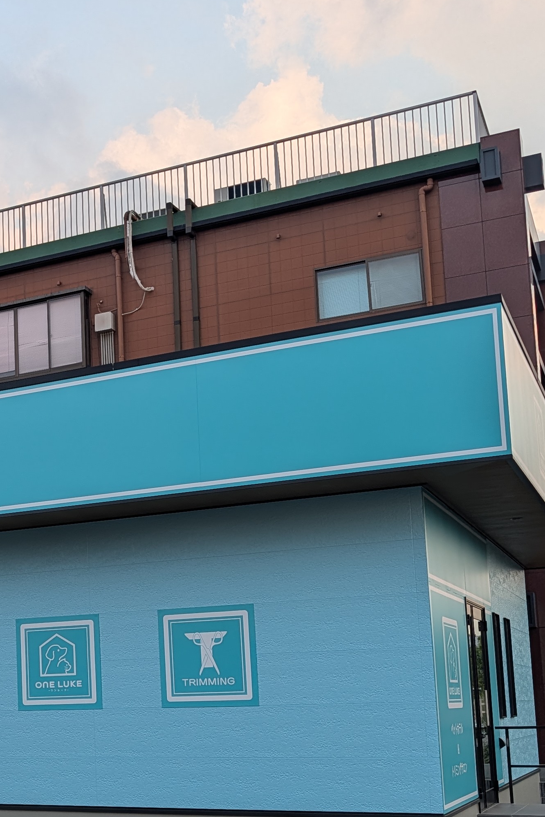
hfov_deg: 25.2
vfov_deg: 38.1
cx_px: 4
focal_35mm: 51
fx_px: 1158
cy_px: 589
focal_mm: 6.9
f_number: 1.68
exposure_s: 1/241
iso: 21
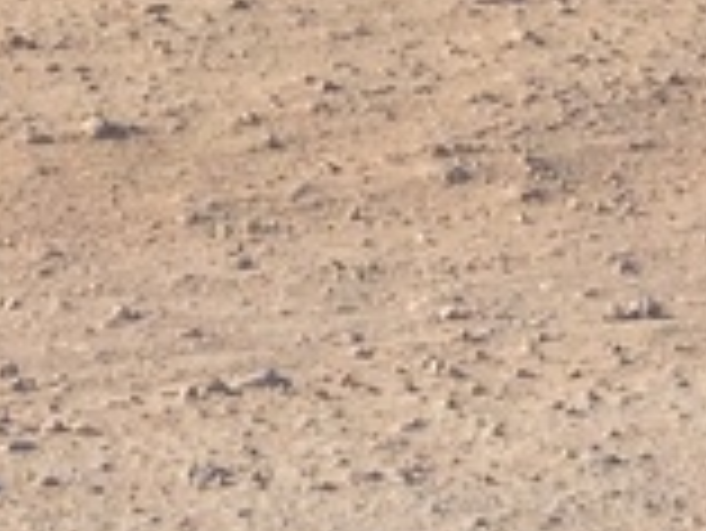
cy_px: -1408
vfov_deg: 5.1
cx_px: 346
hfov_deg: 7.4
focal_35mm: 267
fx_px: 5450
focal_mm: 4.28
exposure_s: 1/1842
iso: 50
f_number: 2.4
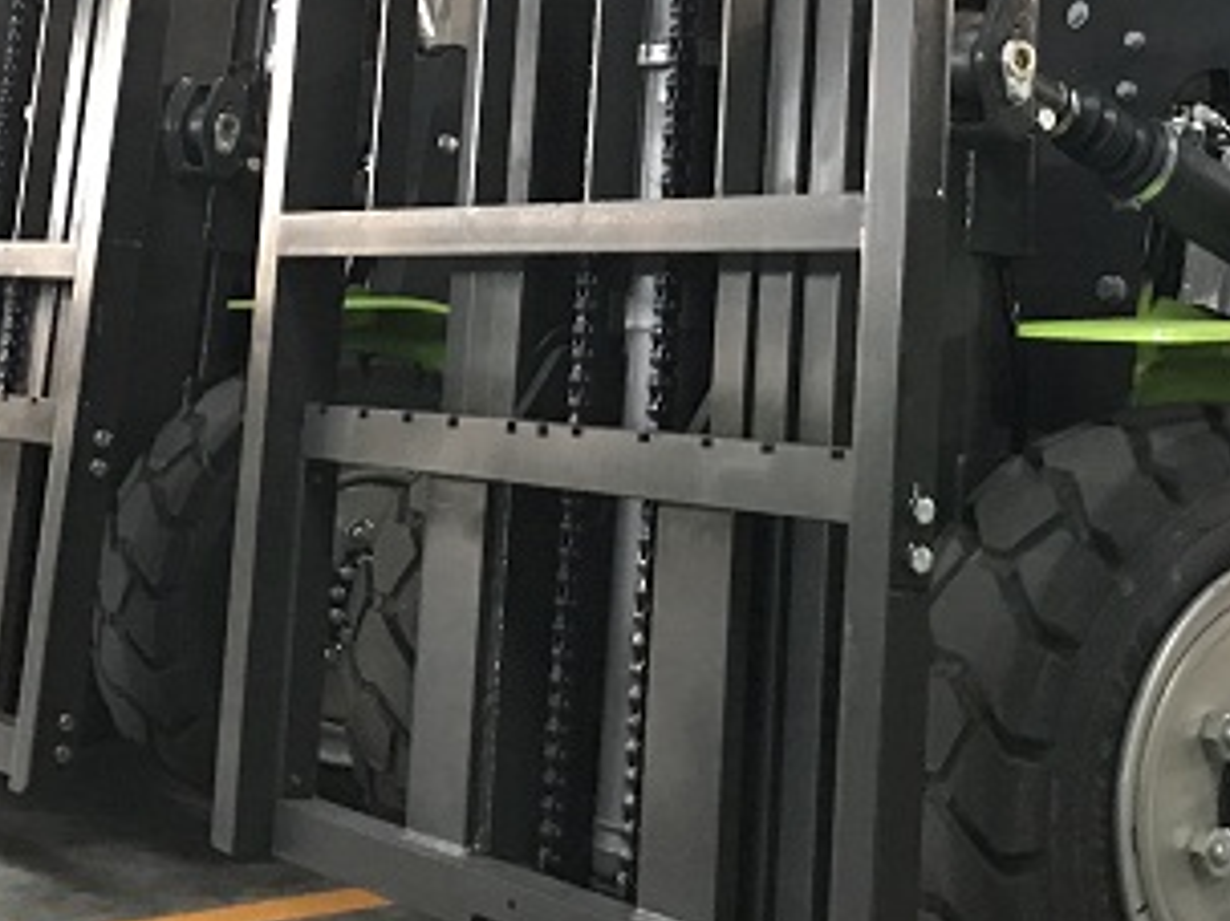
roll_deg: +0.0
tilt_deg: +6.3
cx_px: 788
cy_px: 12
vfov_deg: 19.3
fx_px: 2628
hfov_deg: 26.2
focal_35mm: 74
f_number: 1.8
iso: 100
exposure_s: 1/5
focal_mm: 3.99
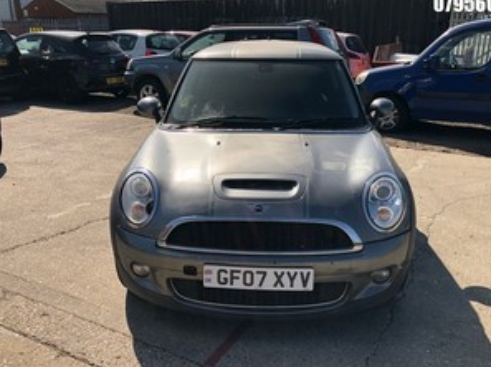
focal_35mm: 33
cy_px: 188
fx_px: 468
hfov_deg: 55.4
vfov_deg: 42.9
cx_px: 263
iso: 20
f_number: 1.8
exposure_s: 1/1845
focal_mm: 4
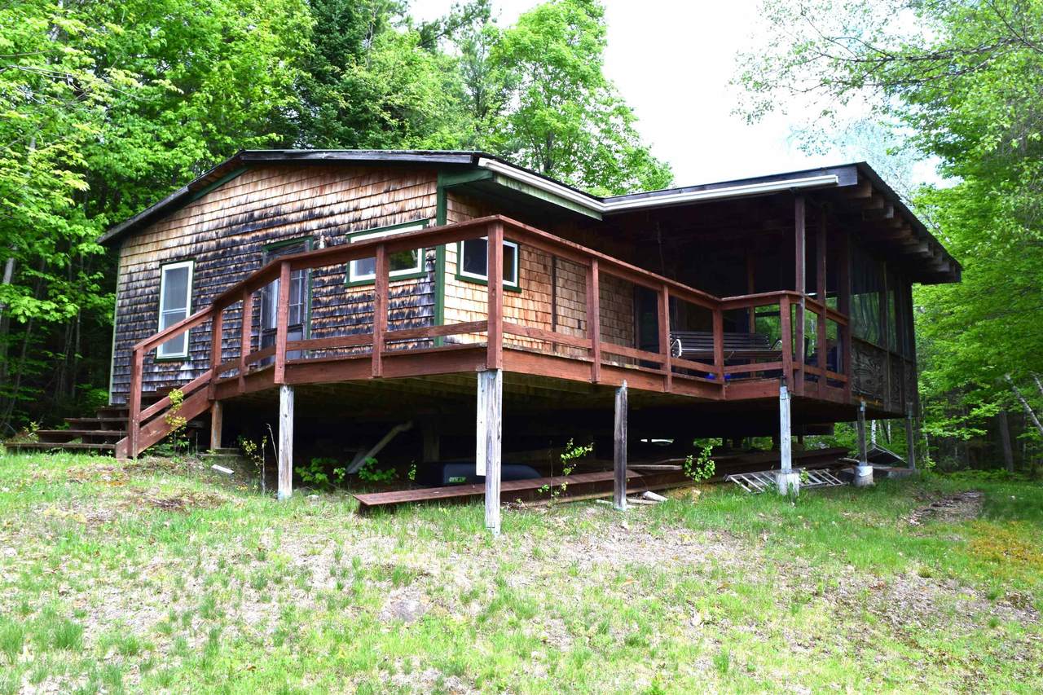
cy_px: 348
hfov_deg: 61.9
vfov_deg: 43.6
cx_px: 522
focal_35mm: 30
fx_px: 869
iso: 400
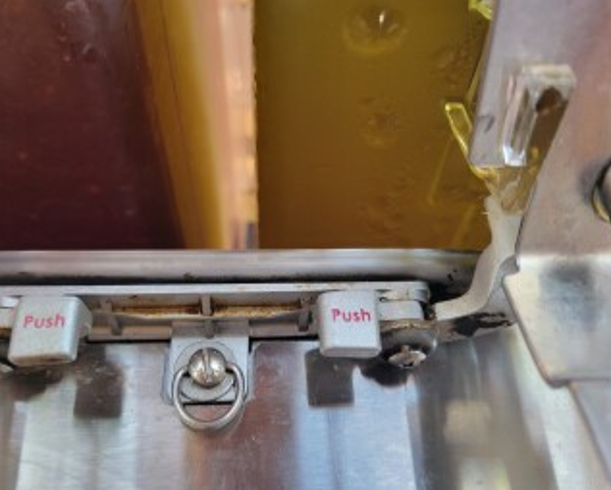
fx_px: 507
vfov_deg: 51.6
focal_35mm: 28
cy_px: 246
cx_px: 305
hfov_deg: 62.2
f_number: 1.8
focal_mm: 5.4
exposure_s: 1/59
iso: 160
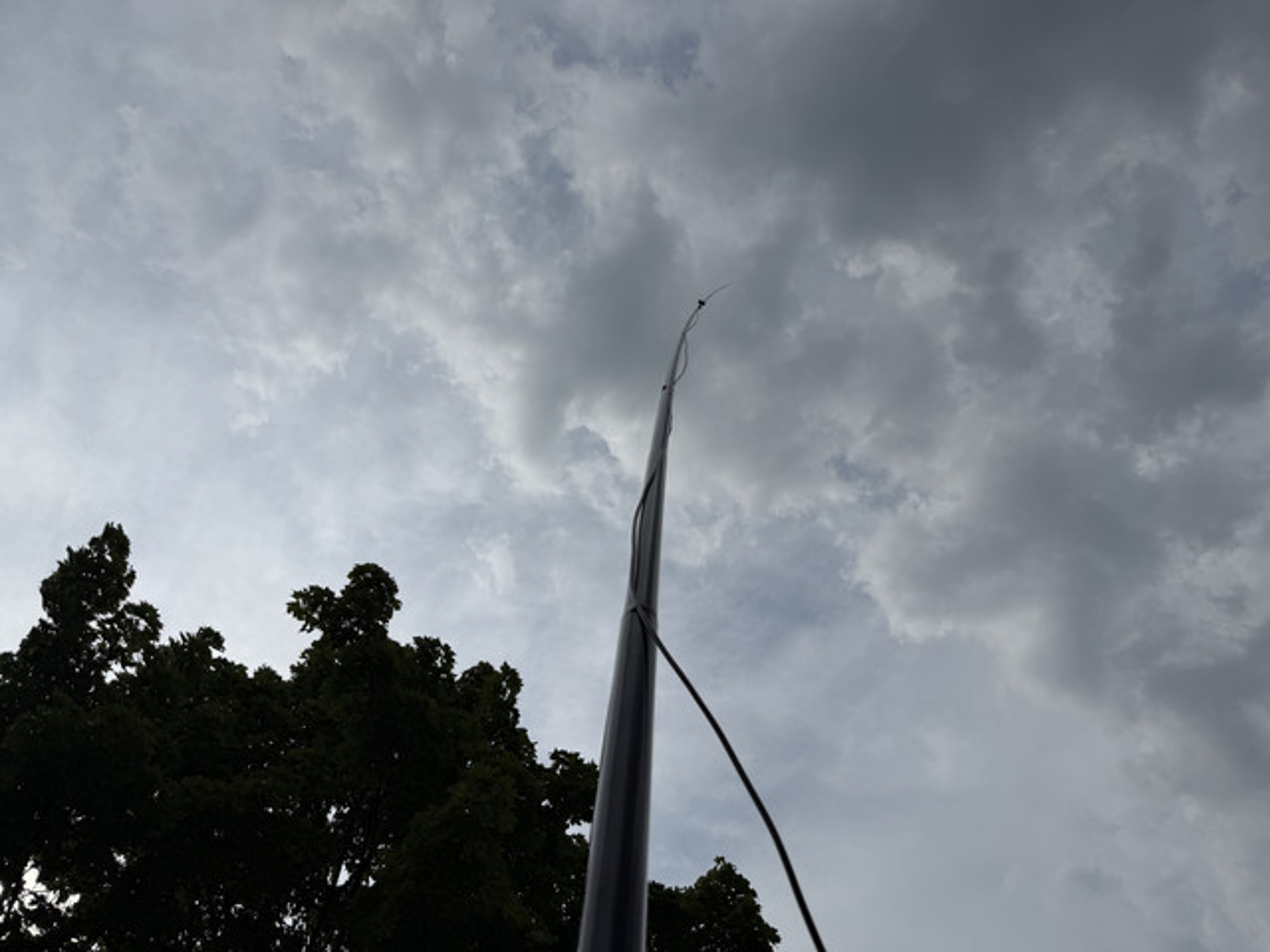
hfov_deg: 71.6
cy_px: 476
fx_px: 881
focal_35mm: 24
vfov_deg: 56.8
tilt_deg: +72.2
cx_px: 635
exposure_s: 1/17544
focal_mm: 6.76
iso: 80
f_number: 1.78
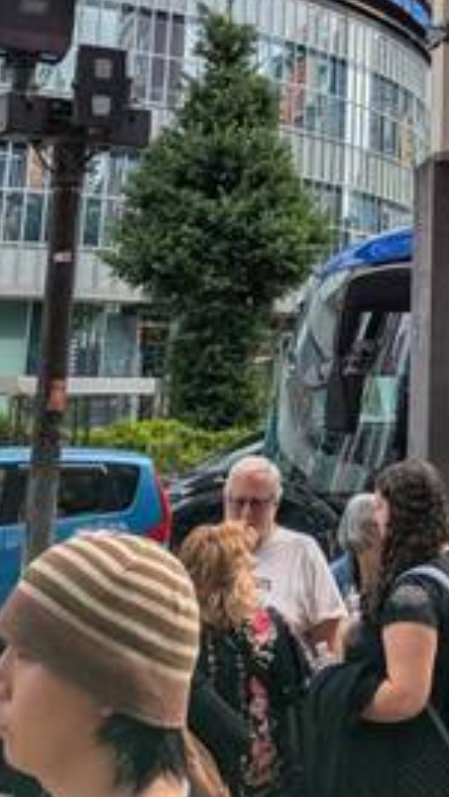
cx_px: 470
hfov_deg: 18.0
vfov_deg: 30.4
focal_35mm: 65
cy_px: 25
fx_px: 1374
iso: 50
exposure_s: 1/2632
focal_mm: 5.43
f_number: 1.89
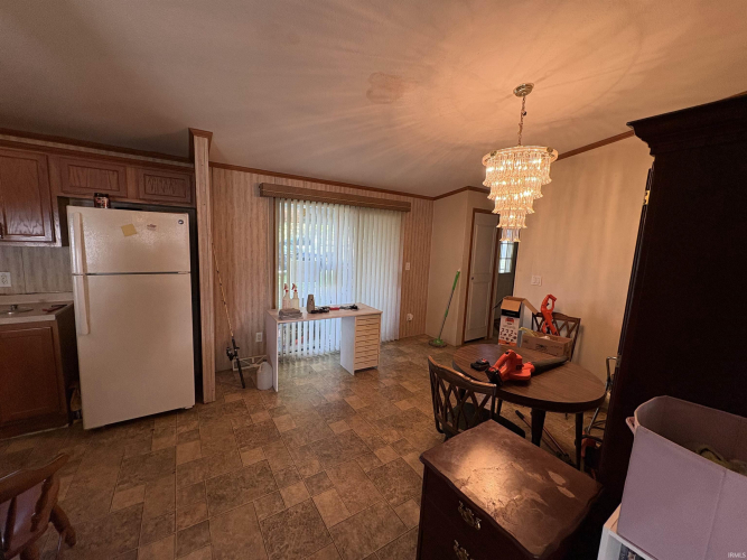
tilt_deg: -6.5
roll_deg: -2.1
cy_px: 280
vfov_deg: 85.7
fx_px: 302
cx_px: 374
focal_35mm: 14
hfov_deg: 102.1
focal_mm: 2.22
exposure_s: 1/120
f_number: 2.2
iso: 250
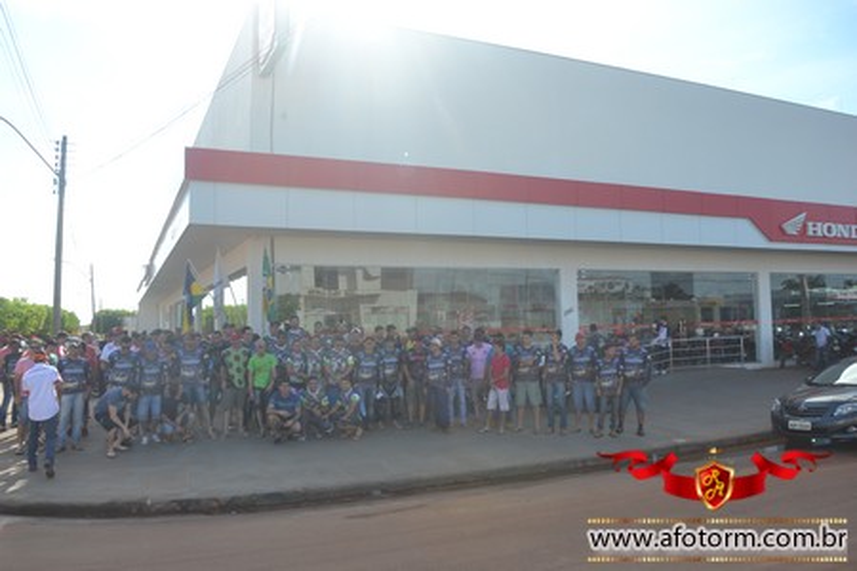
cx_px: 428
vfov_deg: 43.6
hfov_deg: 61.9
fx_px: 714
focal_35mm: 30
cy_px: 286
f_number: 7.1
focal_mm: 20
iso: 100
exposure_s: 1/200
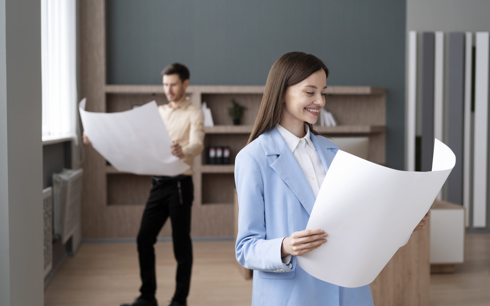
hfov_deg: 35.7
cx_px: 247
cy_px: 163
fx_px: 761
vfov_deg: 22.7
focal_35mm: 57
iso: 125
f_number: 3.2
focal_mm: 55
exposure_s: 1/250
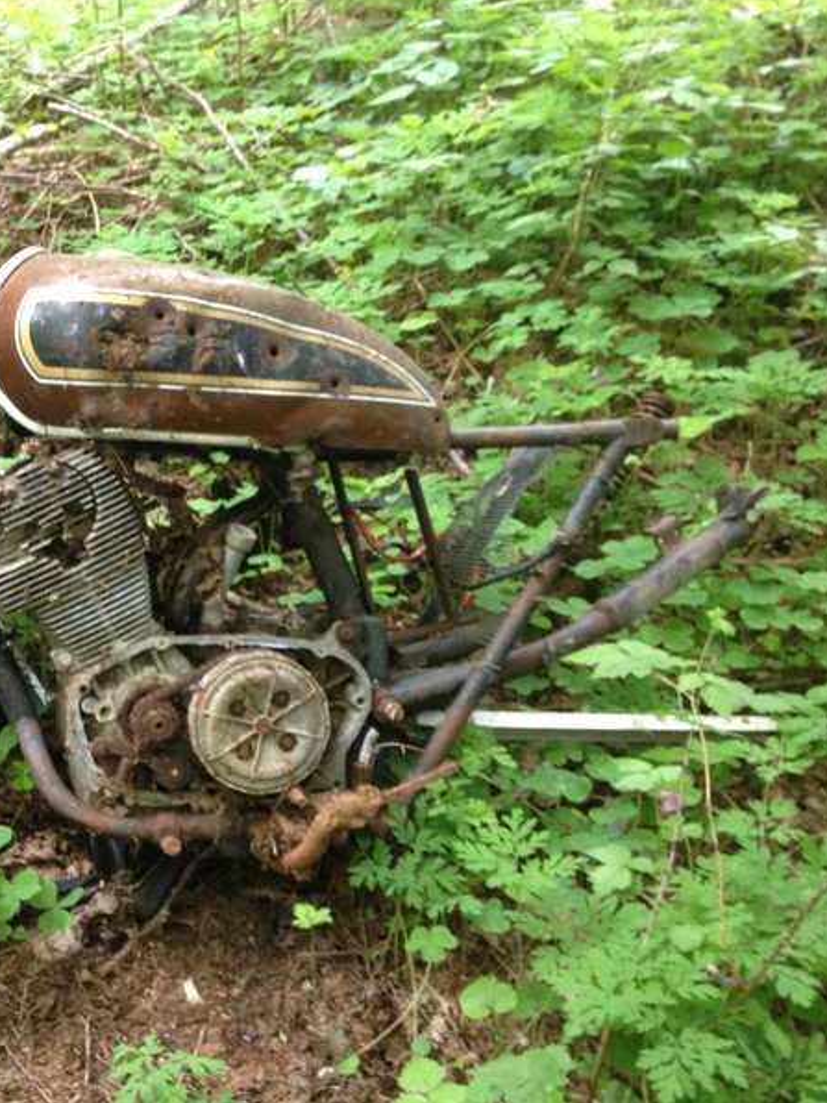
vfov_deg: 40.4
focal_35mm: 47
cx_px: 157
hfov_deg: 30.1
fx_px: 1497
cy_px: 550
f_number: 2.4
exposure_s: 1/20
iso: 125
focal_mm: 4.28
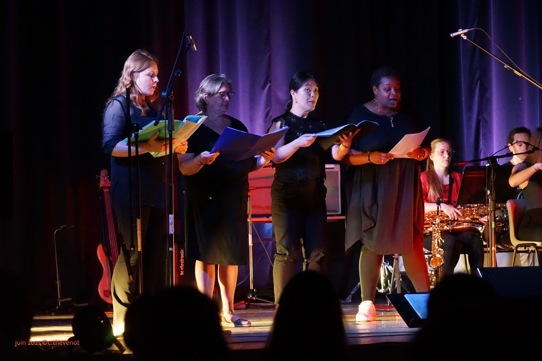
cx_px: 271
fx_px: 1927
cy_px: 180
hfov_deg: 16.0
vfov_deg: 10.7
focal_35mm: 128
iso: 8000
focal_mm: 128
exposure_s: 1/80
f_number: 6.3
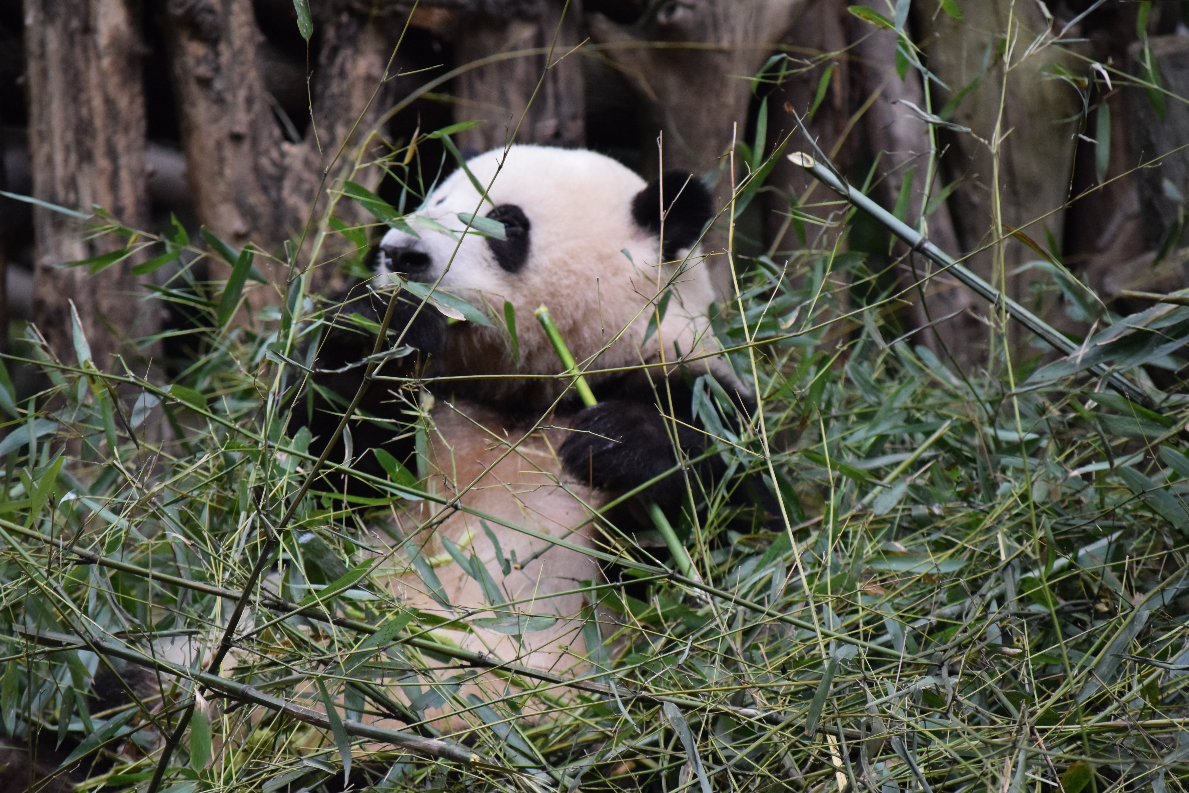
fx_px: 8572
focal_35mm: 260
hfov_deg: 7.9
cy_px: 410
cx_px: 539
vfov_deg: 5.3
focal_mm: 155
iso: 2200
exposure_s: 1/500
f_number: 5
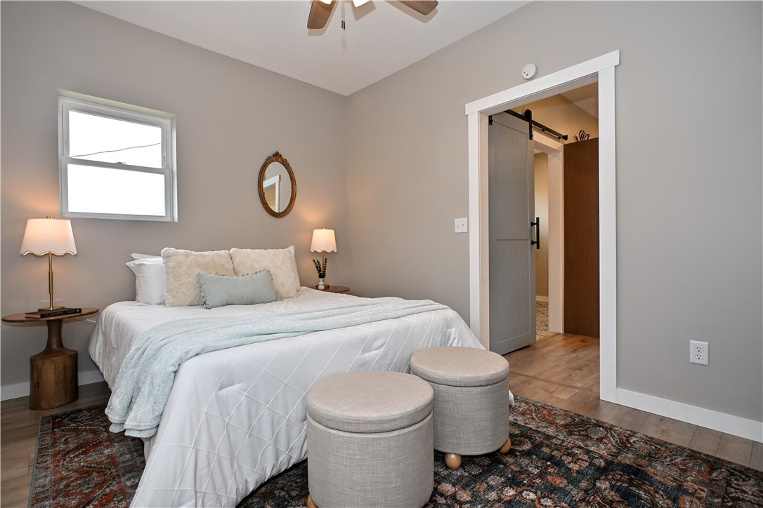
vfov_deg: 67.4
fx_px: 381
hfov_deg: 90.0
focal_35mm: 18
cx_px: 382
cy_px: 254
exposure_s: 1/80
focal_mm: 12
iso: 200
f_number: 4.5
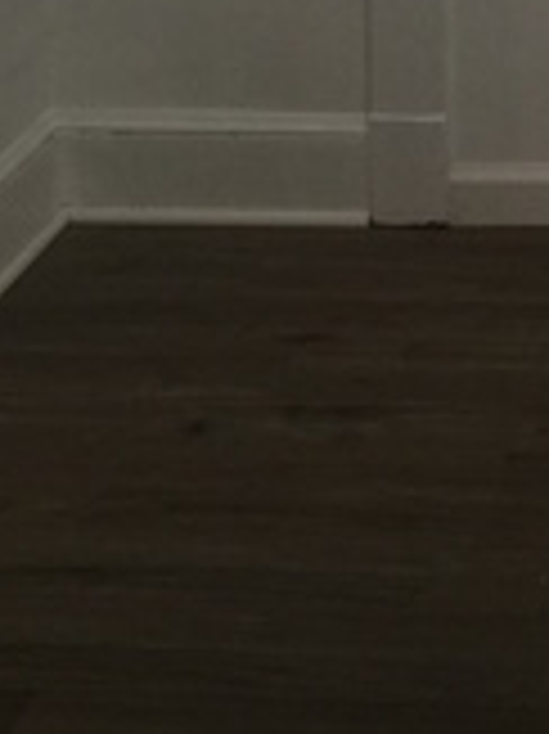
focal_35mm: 119
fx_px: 2520
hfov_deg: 11.7
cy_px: -700
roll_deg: +0.7
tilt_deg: -2.8
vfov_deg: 14.1
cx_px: 927
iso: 50
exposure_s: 1/30
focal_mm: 4.15
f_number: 2.2
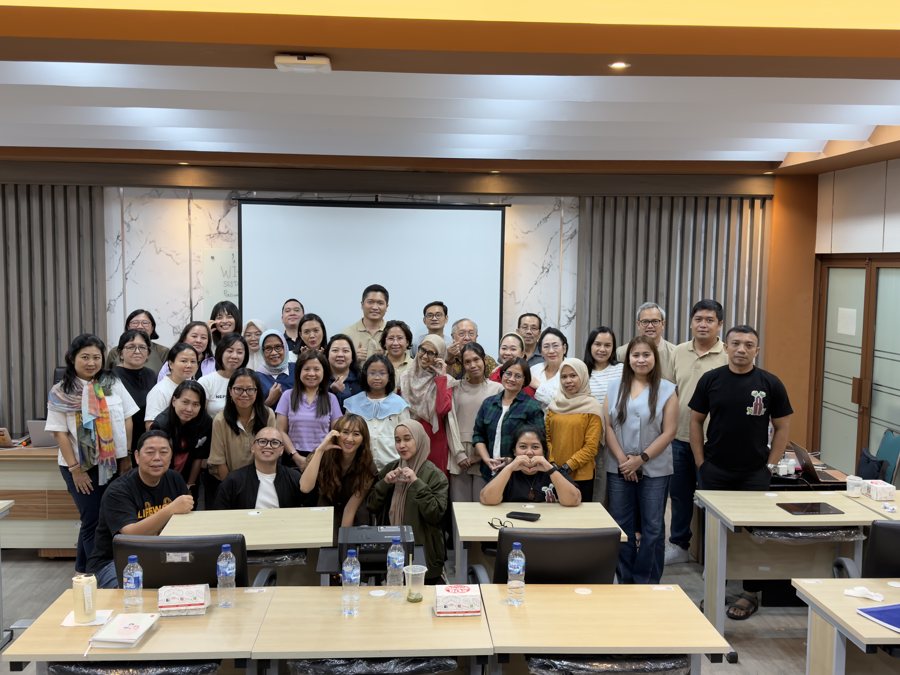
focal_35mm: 36
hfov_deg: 51.4
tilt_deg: -5.3
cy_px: 338
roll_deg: -0.5
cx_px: 450
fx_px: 936
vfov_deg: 39.7
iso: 250
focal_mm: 6.76
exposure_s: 1/100
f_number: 1.78
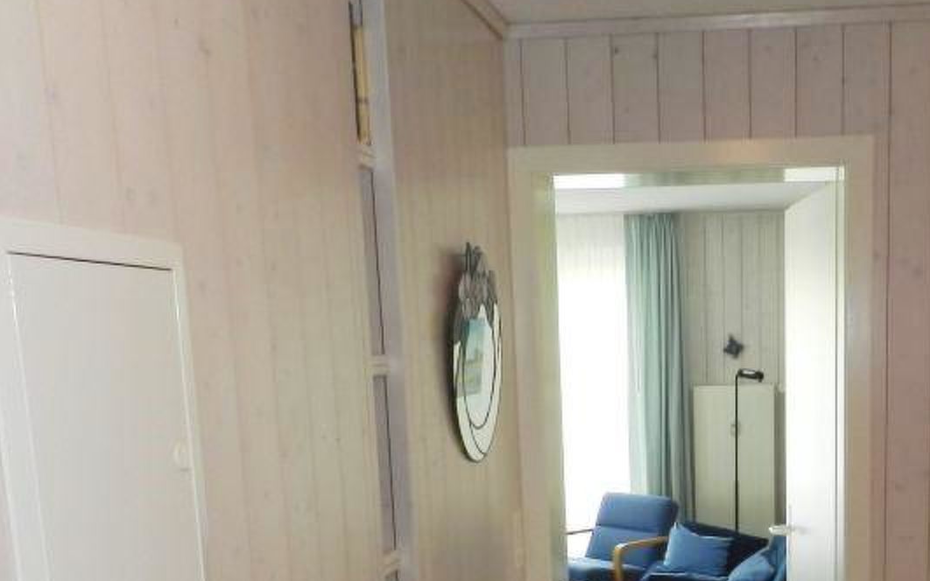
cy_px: 564
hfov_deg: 41.7
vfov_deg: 26.2
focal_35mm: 47
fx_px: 1191
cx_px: 671
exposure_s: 1/30
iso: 200
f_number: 3.4
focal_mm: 4
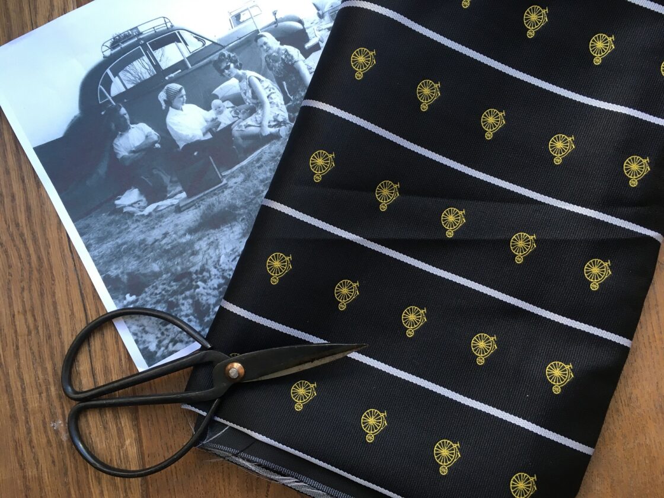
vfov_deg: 48.2
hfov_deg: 61.7
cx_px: 332
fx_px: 556
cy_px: 249
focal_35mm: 29
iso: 40
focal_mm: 4.15
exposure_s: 1/33
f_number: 2.2
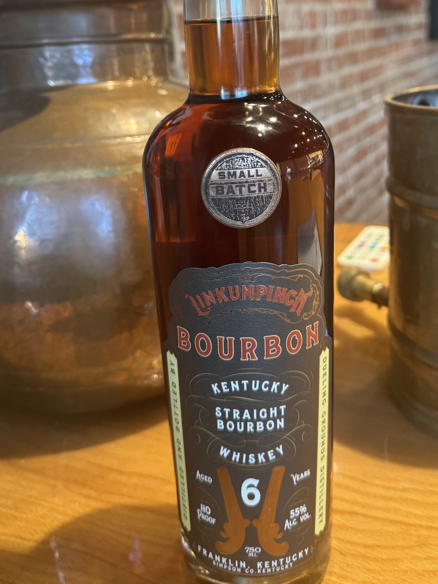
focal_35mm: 37
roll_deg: +4.1
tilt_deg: -13.9
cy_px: 176
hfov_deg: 38.6
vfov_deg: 48.9
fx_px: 624
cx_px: 240
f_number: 1.78
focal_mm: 6.76
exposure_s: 1/60
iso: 400
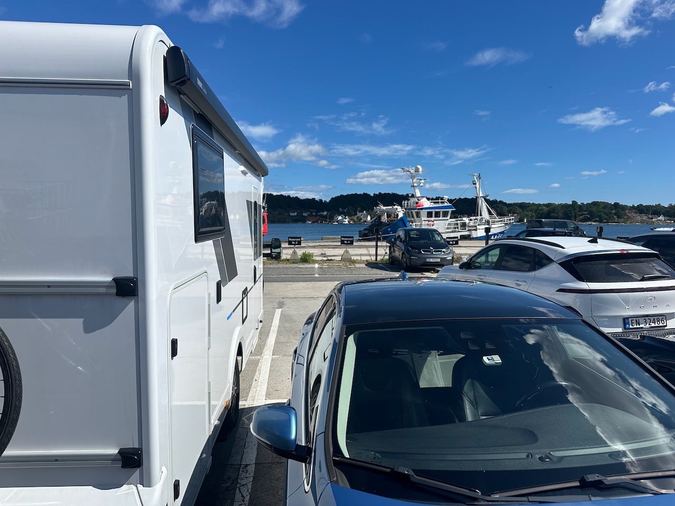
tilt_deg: -5.6
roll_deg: +0.1
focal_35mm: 24
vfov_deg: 56.8
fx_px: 468
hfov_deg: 71.6
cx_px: 338
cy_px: 253
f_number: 1.78
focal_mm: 6.86
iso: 80
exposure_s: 1/7576
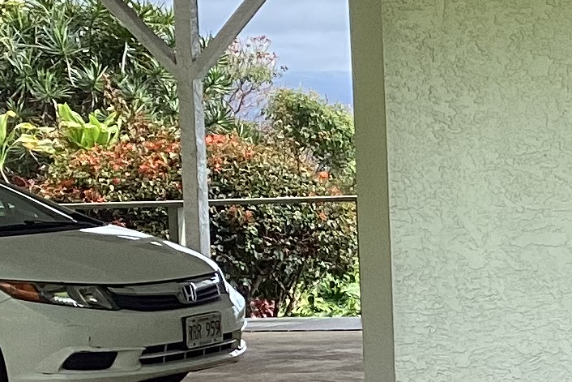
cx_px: 812
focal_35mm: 149
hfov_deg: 13.1
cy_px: 313
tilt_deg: -7.7
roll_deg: +0.0
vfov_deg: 9.2
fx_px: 2368
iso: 25
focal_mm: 3.3
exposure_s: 1/405
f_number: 2.4
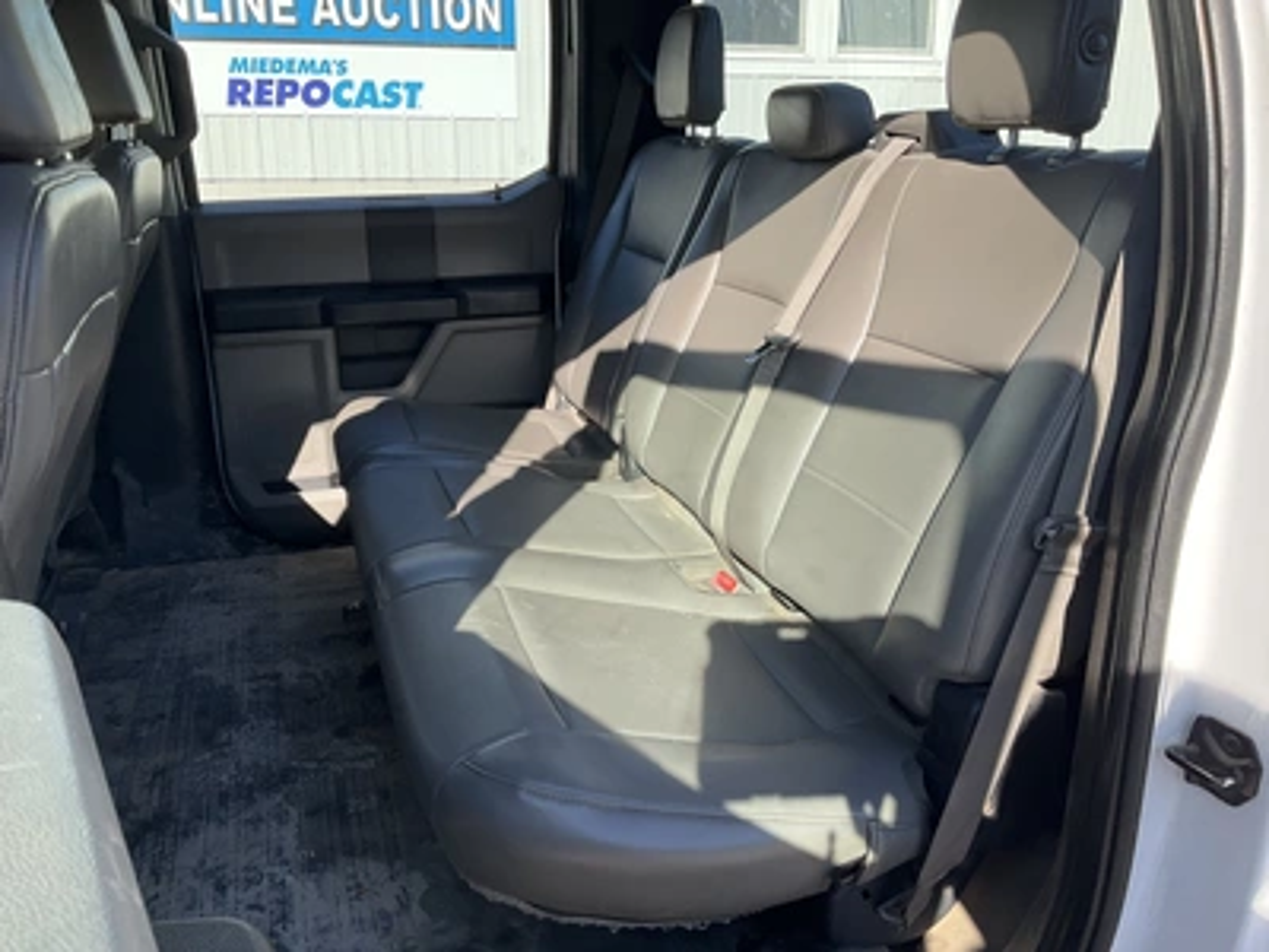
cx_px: 634
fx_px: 1063
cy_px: 476
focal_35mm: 29
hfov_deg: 61.7
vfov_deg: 48.2
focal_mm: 3
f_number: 1.8
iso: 25
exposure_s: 1/551
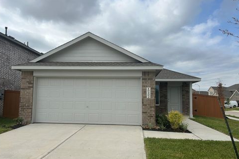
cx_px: 117
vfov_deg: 46.4
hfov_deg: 65.5
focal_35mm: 28
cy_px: 83
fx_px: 186
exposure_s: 1/6211
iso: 50
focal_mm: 5.7
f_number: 1.5
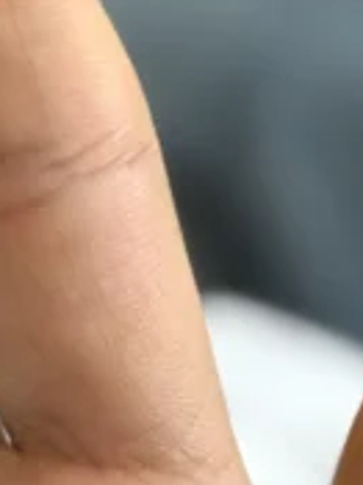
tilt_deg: -59.3
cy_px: 696
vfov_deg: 8.8
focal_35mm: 220
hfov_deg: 6.7
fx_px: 3080
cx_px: -28
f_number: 1.78
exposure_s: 1/50
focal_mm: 6.76
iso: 100
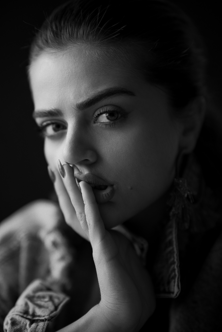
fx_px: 795
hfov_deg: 15.9
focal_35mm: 86
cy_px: 167
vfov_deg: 23.6
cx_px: 112
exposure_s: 1/160
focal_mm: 85
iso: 100
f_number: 1.6
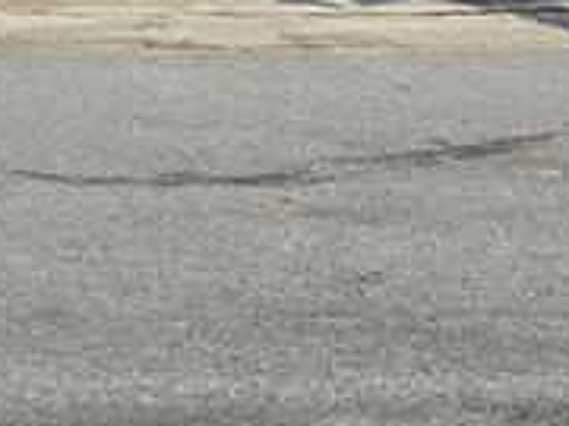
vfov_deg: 10.2
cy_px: -511
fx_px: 2153
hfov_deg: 11.8
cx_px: -854
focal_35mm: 131
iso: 10
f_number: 1.7
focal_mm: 6.3
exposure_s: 1/1300
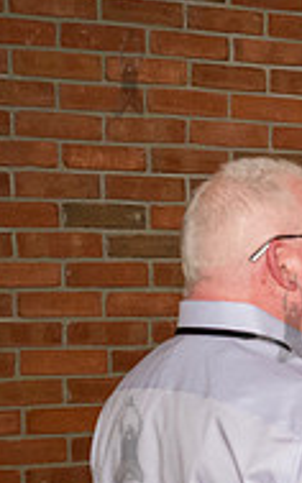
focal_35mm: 123
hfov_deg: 9.7
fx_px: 1621
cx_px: 654
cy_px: 438
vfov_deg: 16.7
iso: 6400
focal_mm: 35
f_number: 5
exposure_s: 1/400
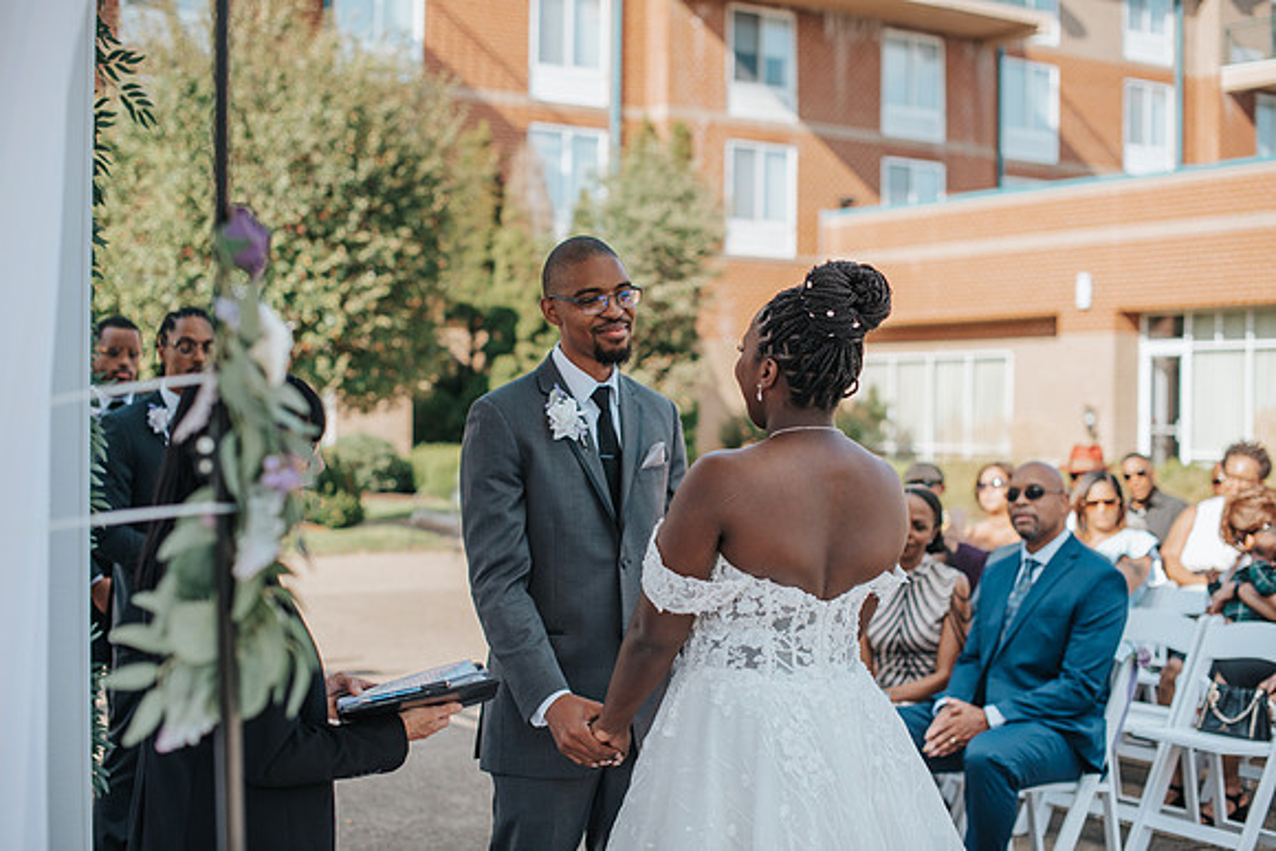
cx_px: 638
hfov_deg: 39.6
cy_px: 426
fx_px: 1773
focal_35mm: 50
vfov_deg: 27.0
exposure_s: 1/2500
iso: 200
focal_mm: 50
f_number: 2.5
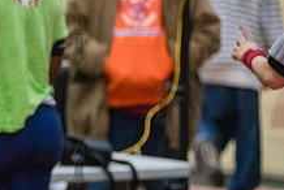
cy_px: 101
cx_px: -90
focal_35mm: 359
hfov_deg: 5.7
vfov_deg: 3.8
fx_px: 2836
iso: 8000
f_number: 3.2
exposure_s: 1/500
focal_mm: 135
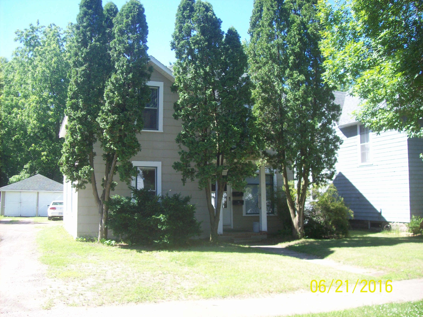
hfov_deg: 51.4
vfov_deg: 39.6
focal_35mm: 36
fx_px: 440
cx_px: 212
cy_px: 158
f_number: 2.7
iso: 80
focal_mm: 6
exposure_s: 1/290
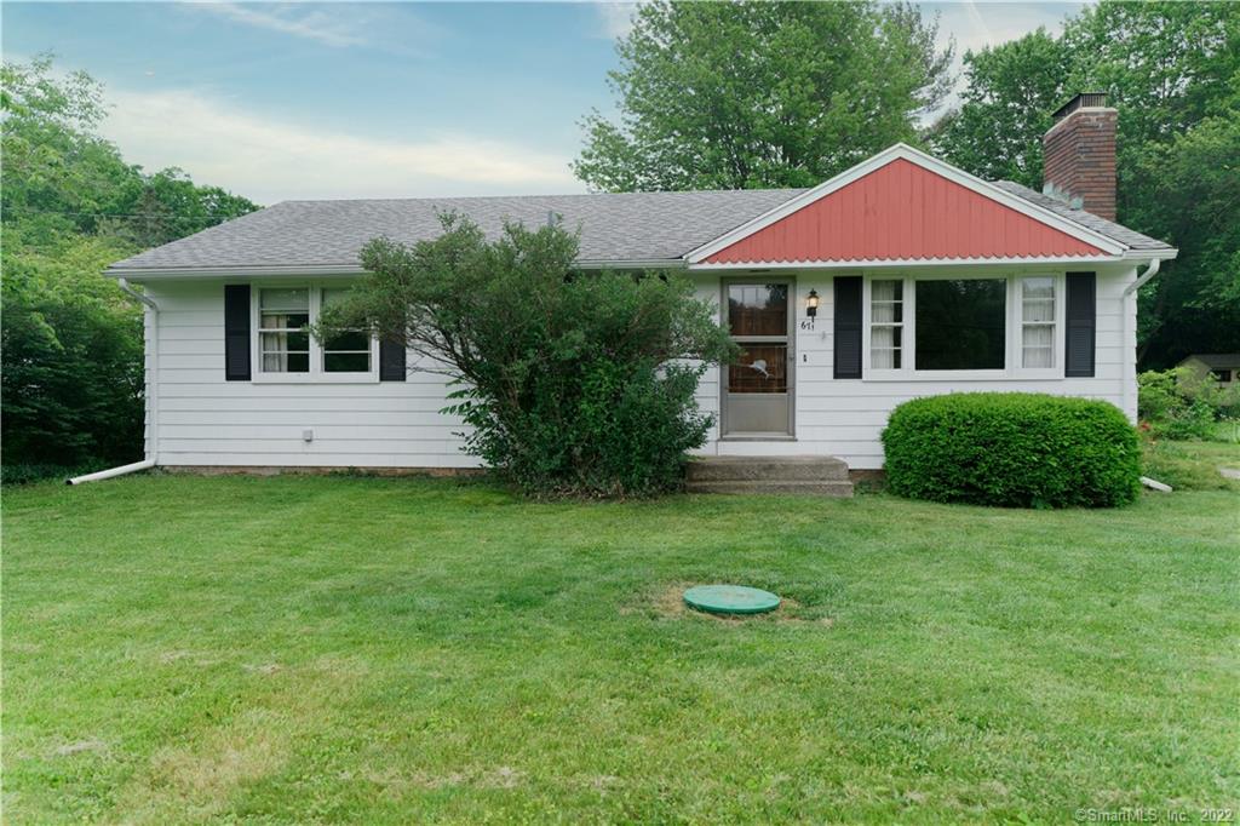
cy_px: 413
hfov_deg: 76.1
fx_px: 792
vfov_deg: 55.1
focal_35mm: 23
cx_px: 620
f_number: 4
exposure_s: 1/1250
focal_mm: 23
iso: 500
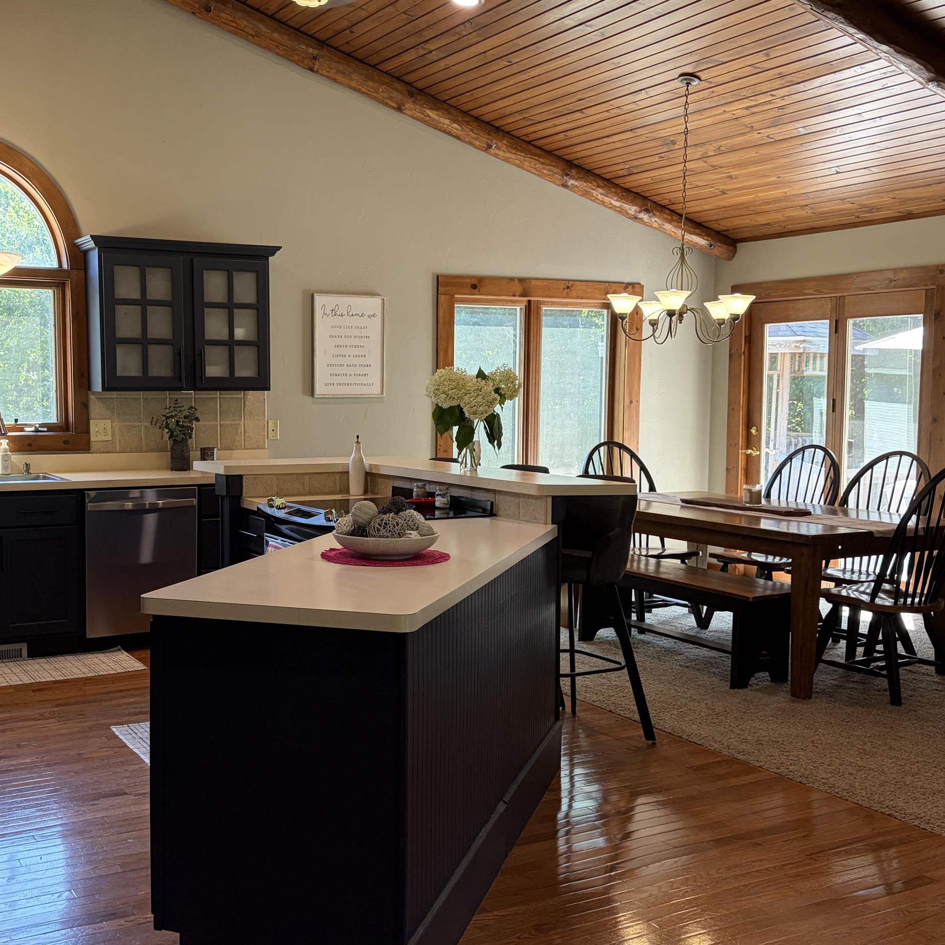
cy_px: 484
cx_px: 351
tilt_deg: -5.6
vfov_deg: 43.9
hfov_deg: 43.5
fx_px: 1174
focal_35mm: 38
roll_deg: +0.9
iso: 100
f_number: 1.6
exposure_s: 1/120
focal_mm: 5.96
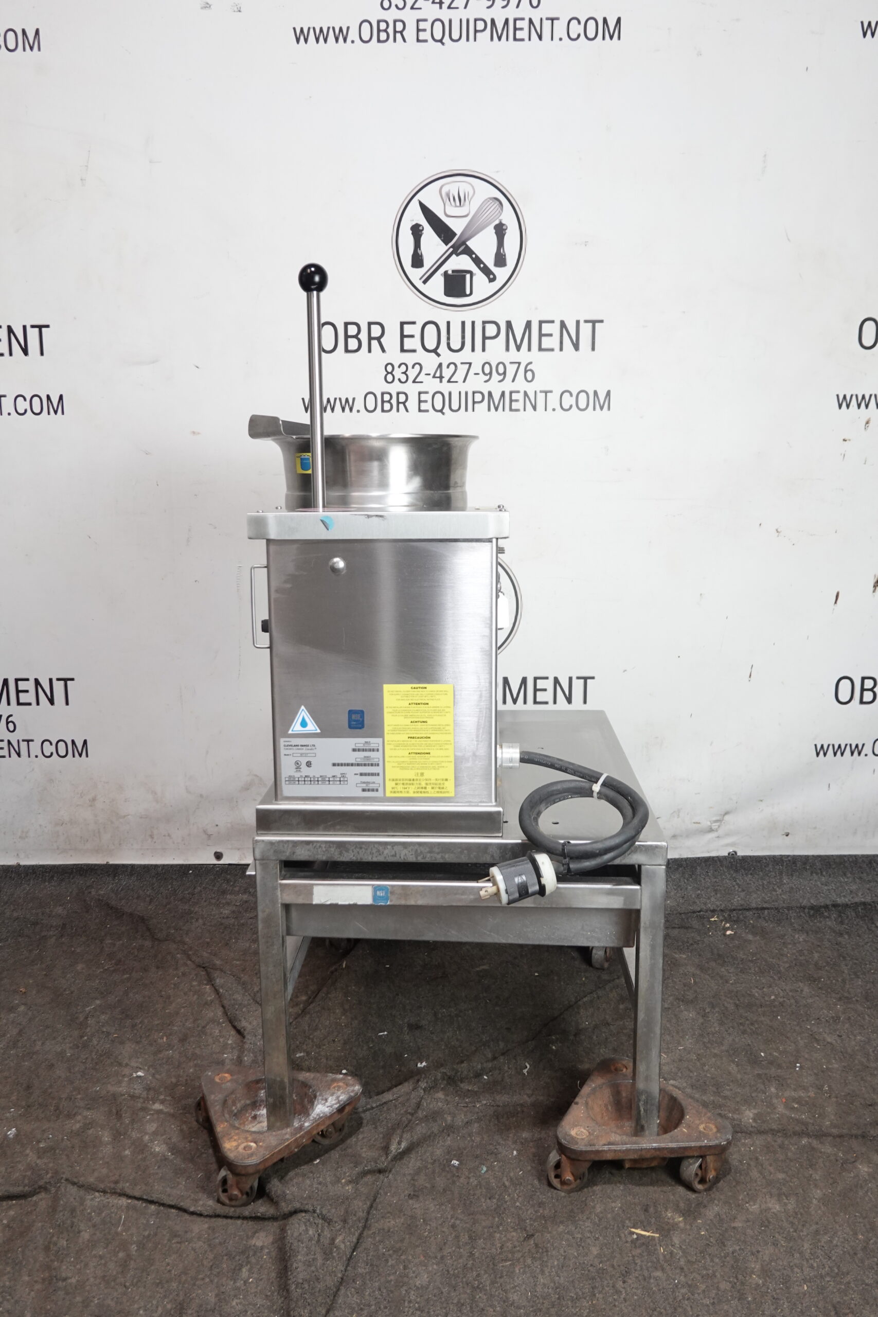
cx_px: 439
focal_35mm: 29
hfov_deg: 45.0
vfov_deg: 63.7
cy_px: 658
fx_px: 1061
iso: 500
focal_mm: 10.83
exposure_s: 1/30
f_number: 3.2
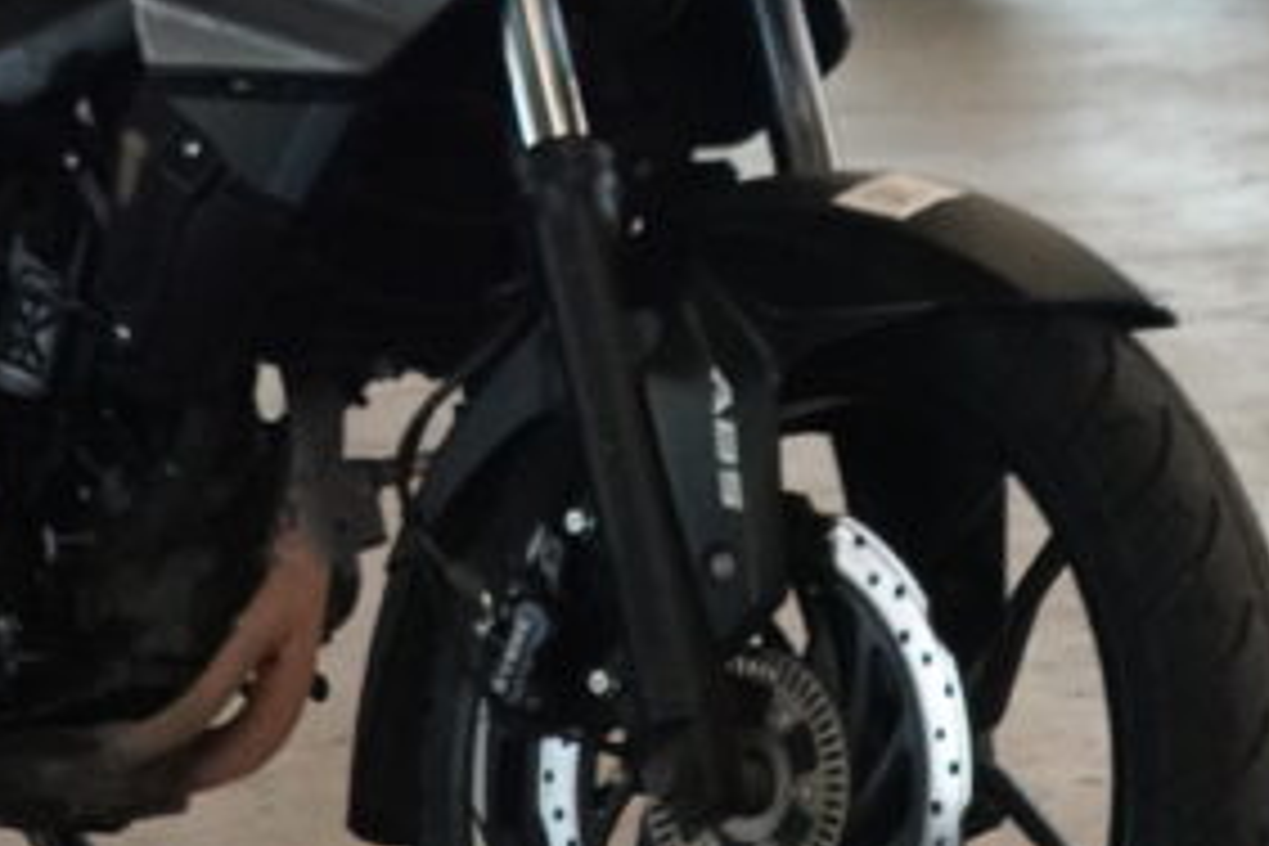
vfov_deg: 7.9
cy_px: 182
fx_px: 6133
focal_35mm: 174
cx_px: 310
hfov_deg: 11.8
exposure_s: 1/200
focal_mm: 17.15
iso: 2000
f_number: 4
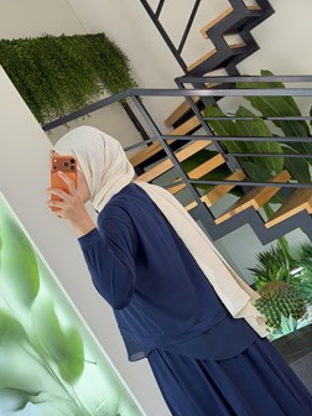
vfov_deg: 32.7
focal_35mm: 59
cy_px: 225
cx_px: 150
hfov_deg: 24.8
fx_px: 709
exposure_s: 1/122
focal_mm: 6.76
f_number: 1.78
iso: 64
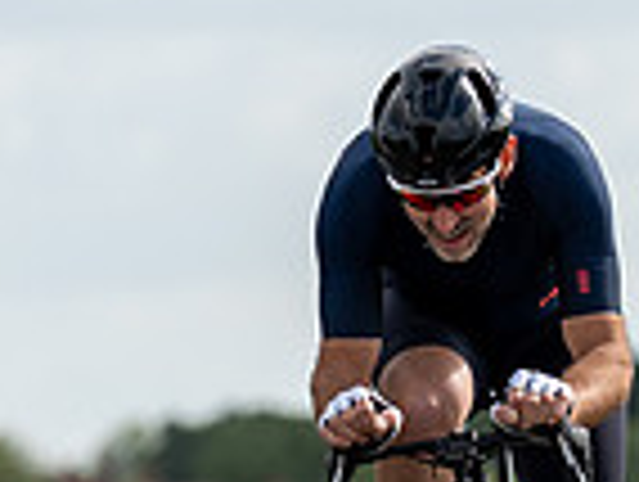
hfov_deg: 1.9
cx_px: 599
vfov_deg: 1.4
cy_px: 548
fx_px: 19545
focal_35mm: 1057
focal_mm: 153
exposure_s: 1/1000
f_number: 3.5
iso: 100
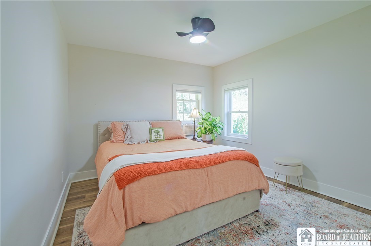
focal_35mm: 15
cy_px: 123
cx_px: 186
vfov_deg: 77.1
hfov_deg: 100.5
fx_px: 154
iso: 250
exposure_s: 1/3.33
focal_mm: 10
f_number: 11
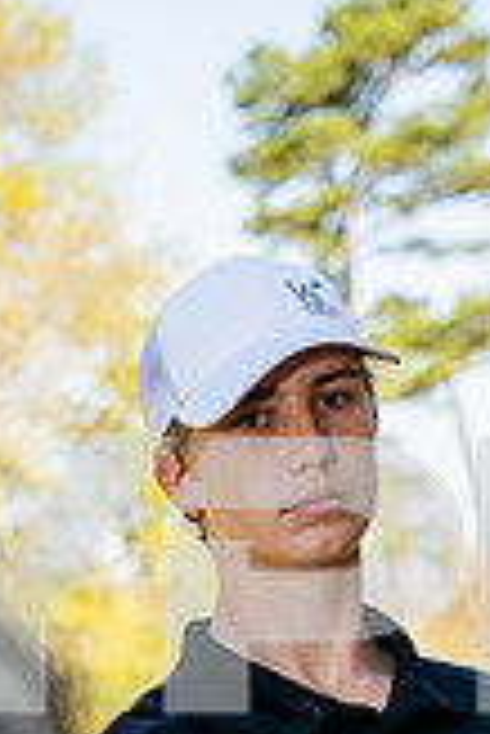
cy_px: 896
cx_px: 121
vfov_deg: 13.4
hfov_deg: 9.2
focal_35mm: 149
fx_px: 3035
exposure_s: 1/250
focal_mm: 54
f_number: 4.5
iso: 100
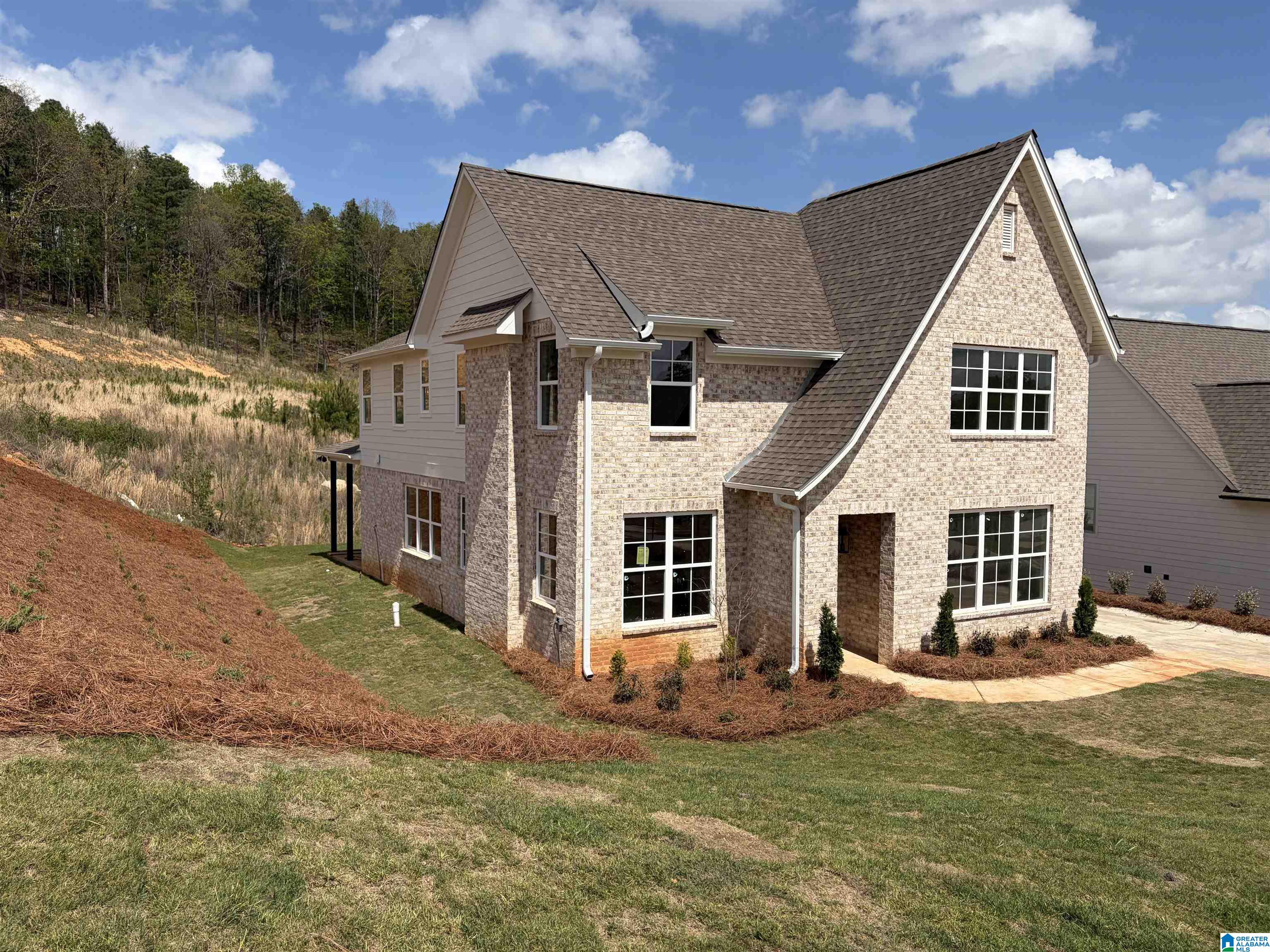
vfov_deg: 53.1
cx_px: 635
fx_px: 954
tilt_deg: -1.3
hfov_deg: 67.3
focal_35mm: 26
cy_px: 476
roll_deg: +0.6
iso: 64
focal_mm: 5.96
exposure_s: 1/7813
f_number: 1.6
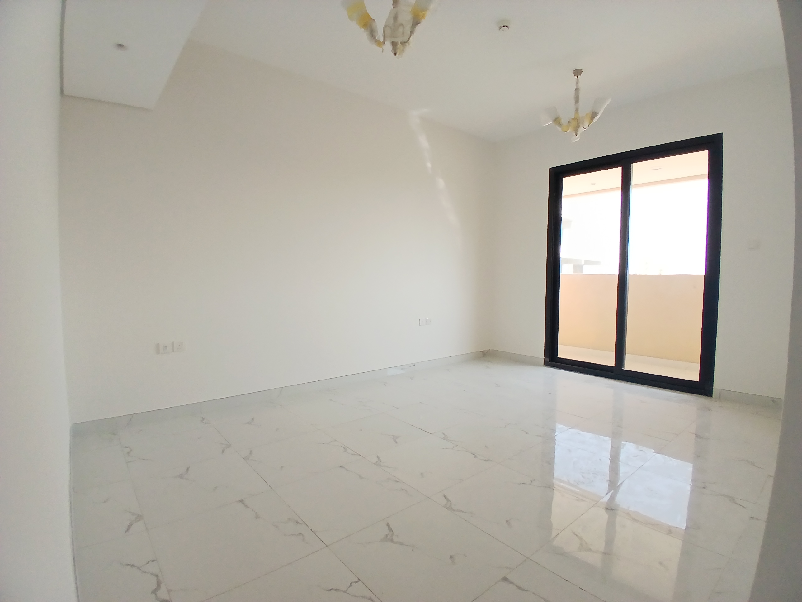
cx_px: 401
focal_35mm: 17
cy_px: 301
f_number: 2.2
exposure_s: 1/50
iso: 80
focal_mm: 1.4
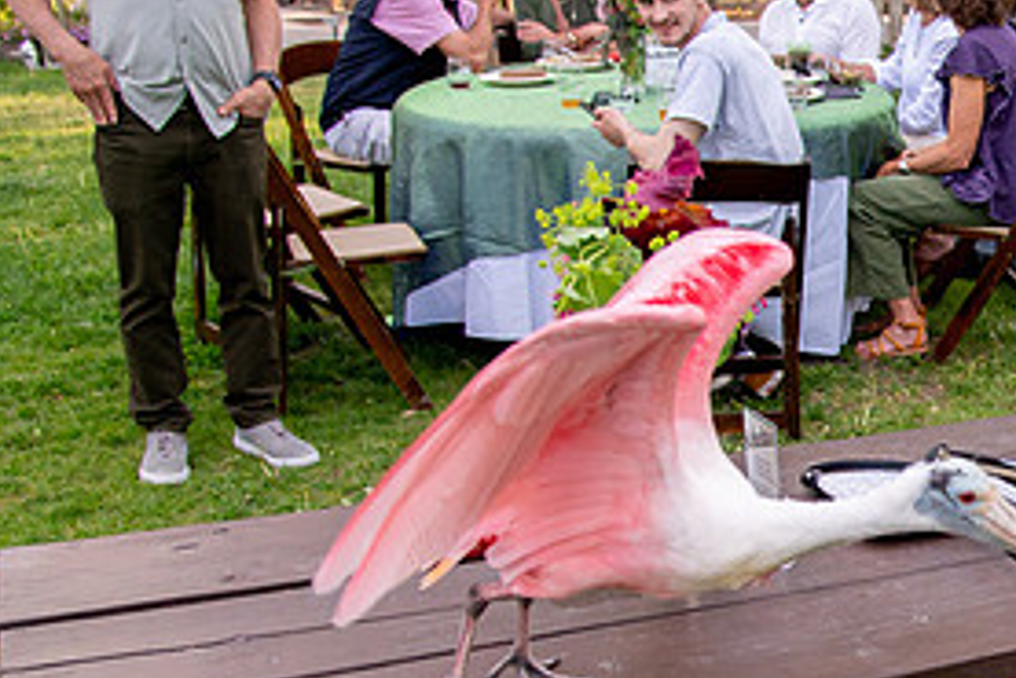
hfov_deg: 29.4
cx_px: 1099
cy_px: 508
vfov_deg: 21.7
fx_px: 1751
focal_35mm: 62
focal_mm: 24
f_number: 4
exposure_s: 1/1250
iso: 1000
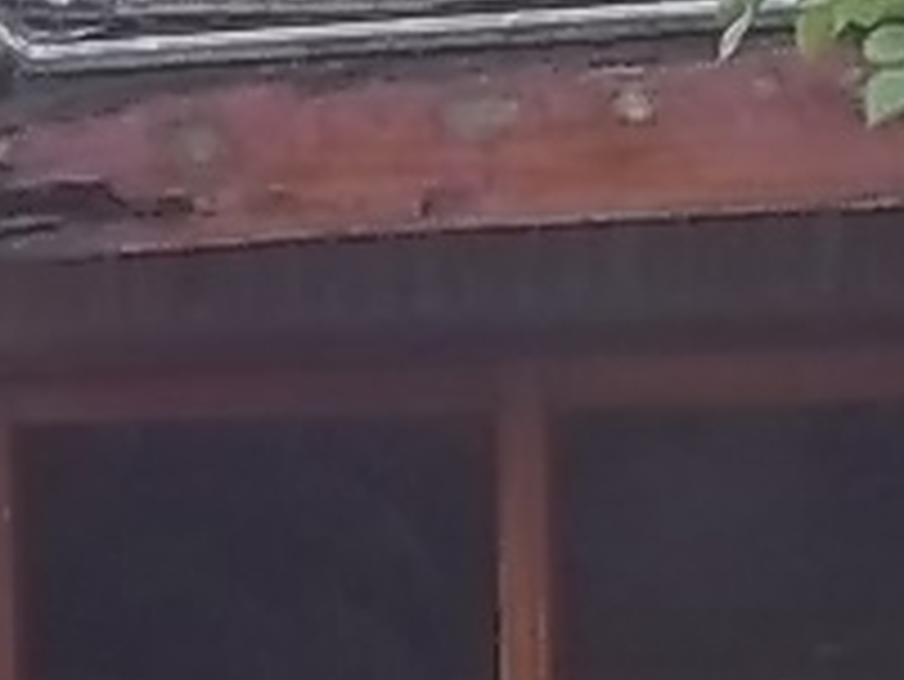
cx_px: -202
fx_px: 5331
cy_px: 644
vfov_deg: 7.3
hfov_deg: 9.6
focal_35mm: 204
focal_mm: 5.7
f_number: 2.9
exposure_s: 1/60
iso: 80
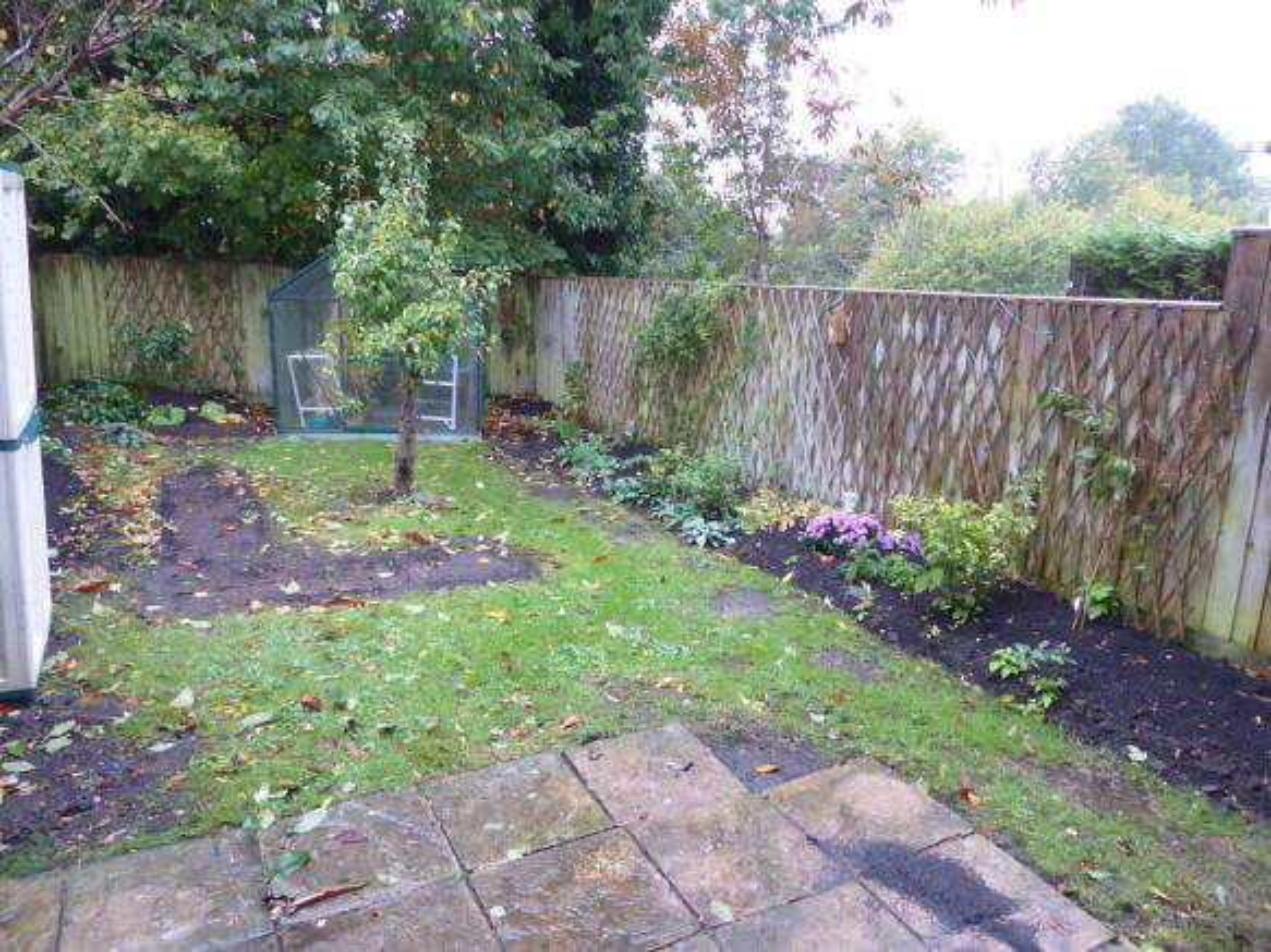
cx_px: 636
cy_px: 476
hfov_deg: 71.6
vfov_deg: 56.8
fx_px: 881
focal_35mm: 24
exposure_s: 1/60
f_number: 3.3
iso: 400
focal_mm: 4.3
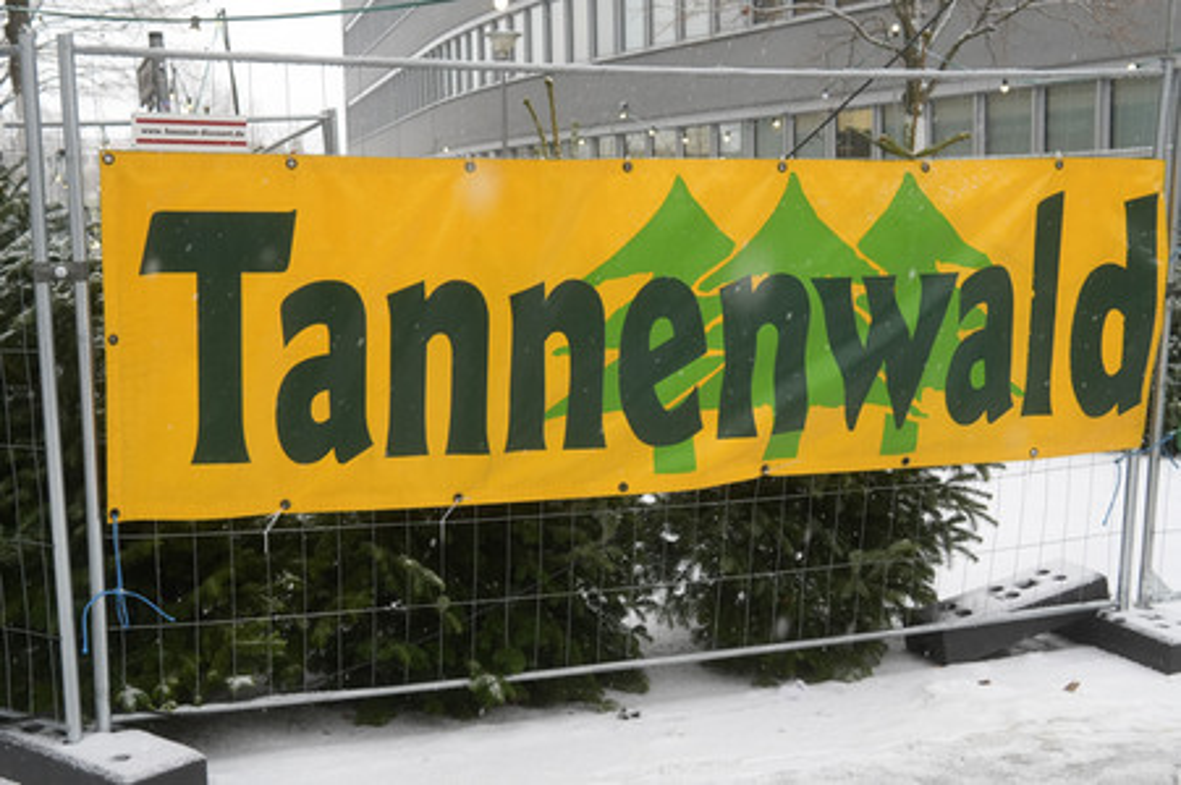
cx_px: 590
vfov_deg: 29.8
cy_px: 392
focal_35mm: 45
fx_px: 1475
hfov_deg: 43.6
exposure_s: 1/250
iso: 640
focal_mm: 30
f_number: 4.5
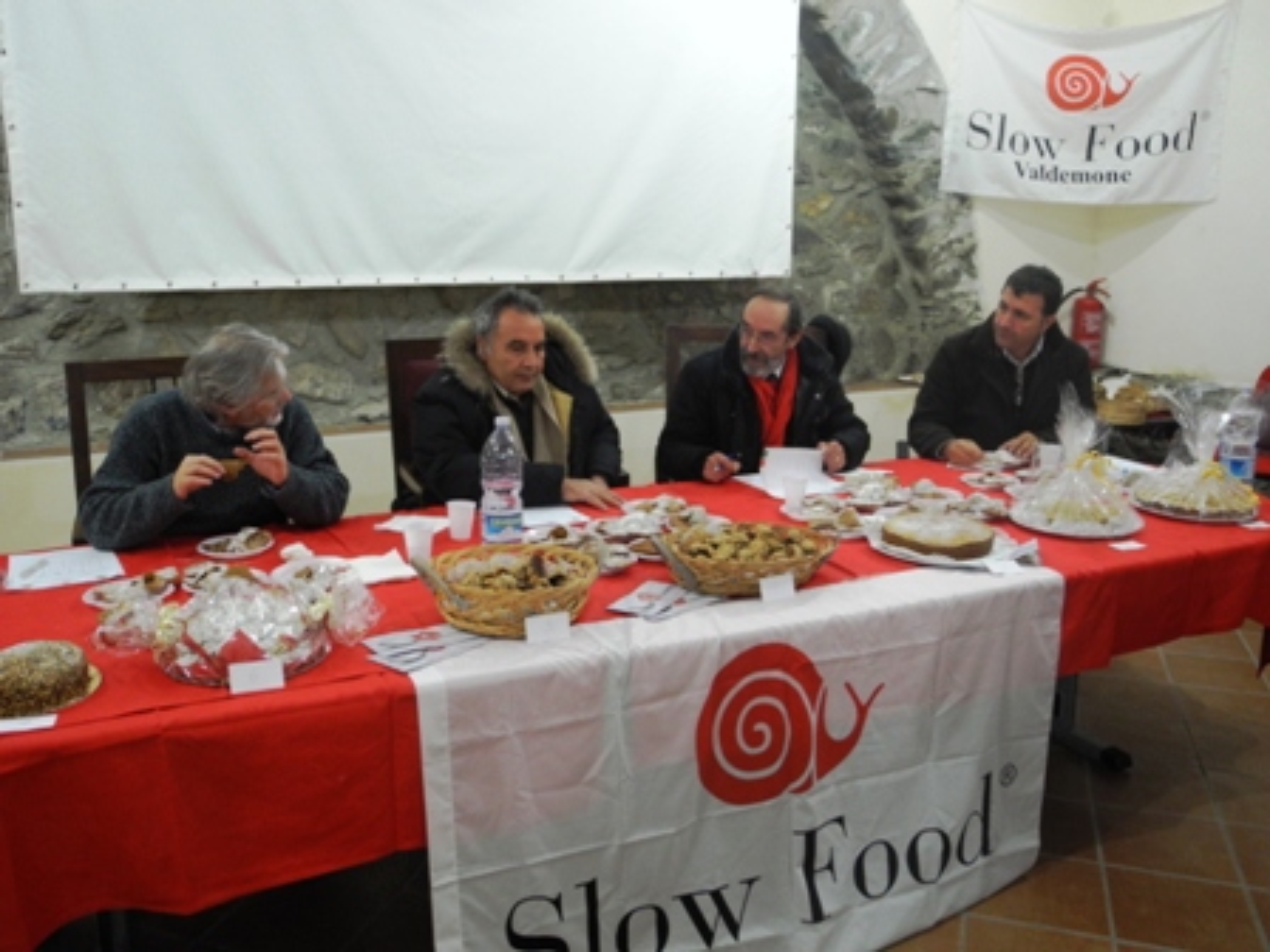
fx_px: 1174
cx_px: 635
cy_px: 476
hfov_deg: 56.8
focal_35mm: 32
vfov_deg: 44.2
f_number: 2.8
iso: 400
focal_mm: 6.8
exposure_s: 1/11.8
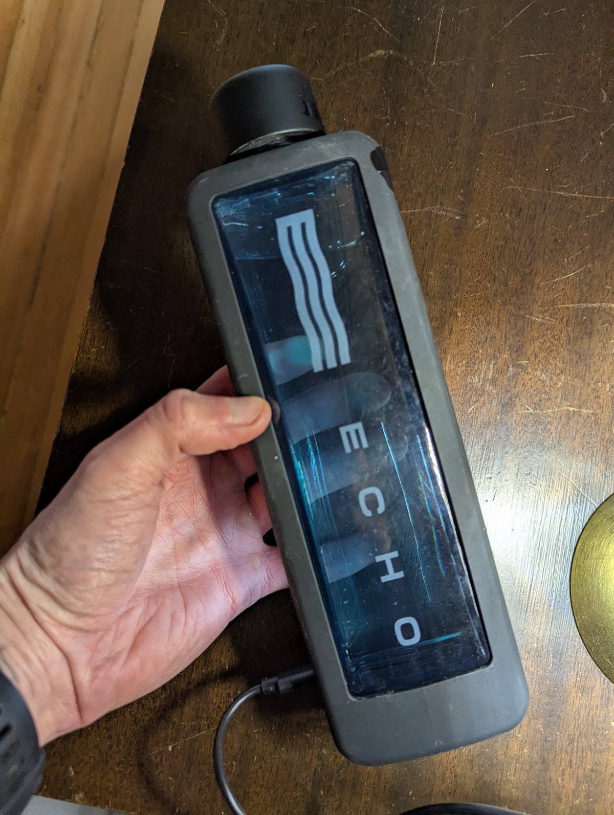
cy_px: 408
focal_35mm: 24
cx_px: 307
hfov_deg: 57.0
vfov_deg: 71.5
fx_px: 566
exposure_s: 1/93.7
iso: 267
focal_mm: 6.81
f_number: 1.85
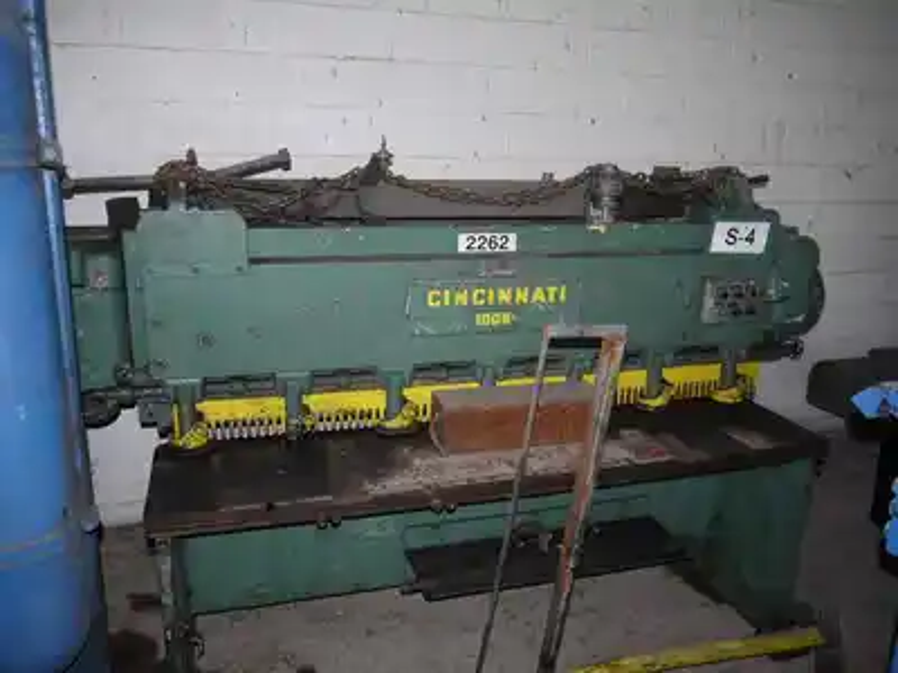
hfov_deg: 63.4
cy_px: 336
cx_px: 449
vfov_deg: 49.7
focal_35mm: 28
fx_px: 726
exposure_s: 1/125
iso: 800
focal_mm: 14
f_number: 3.5
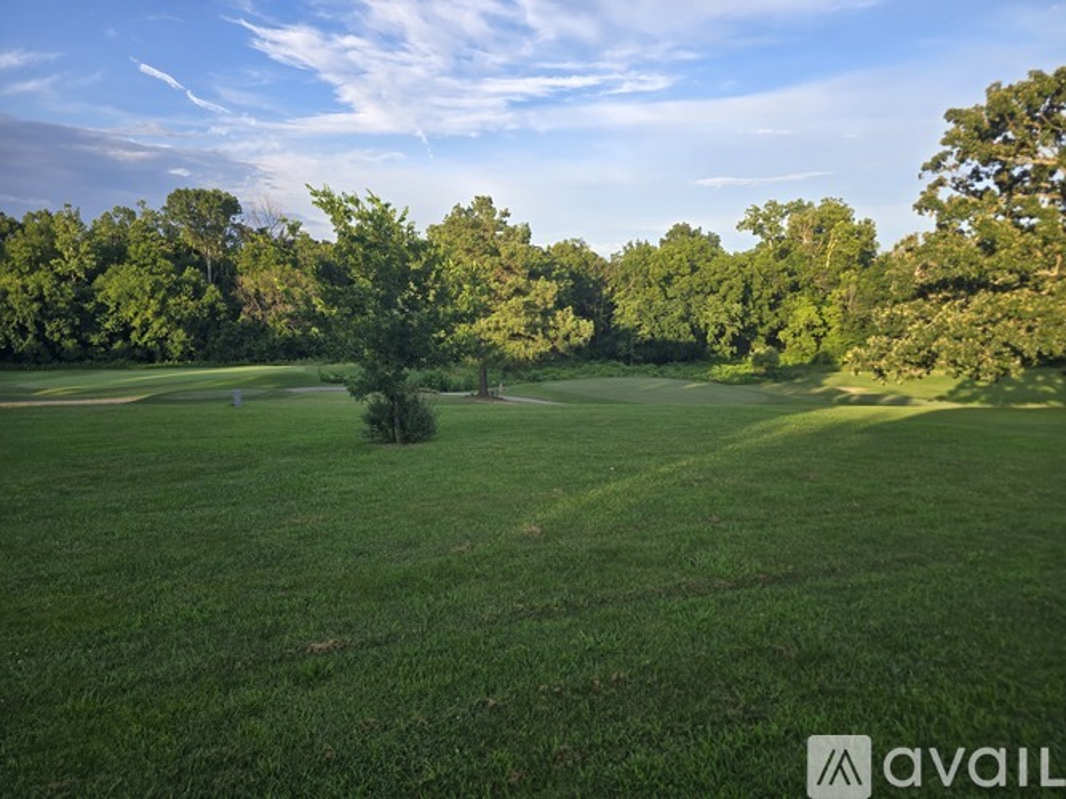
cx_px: 533
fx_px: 708
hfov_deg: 73.9
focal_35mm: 23
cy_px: 400
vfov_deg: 58.9
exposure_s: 1/180
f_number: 1.7
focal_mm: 6.3
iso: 12
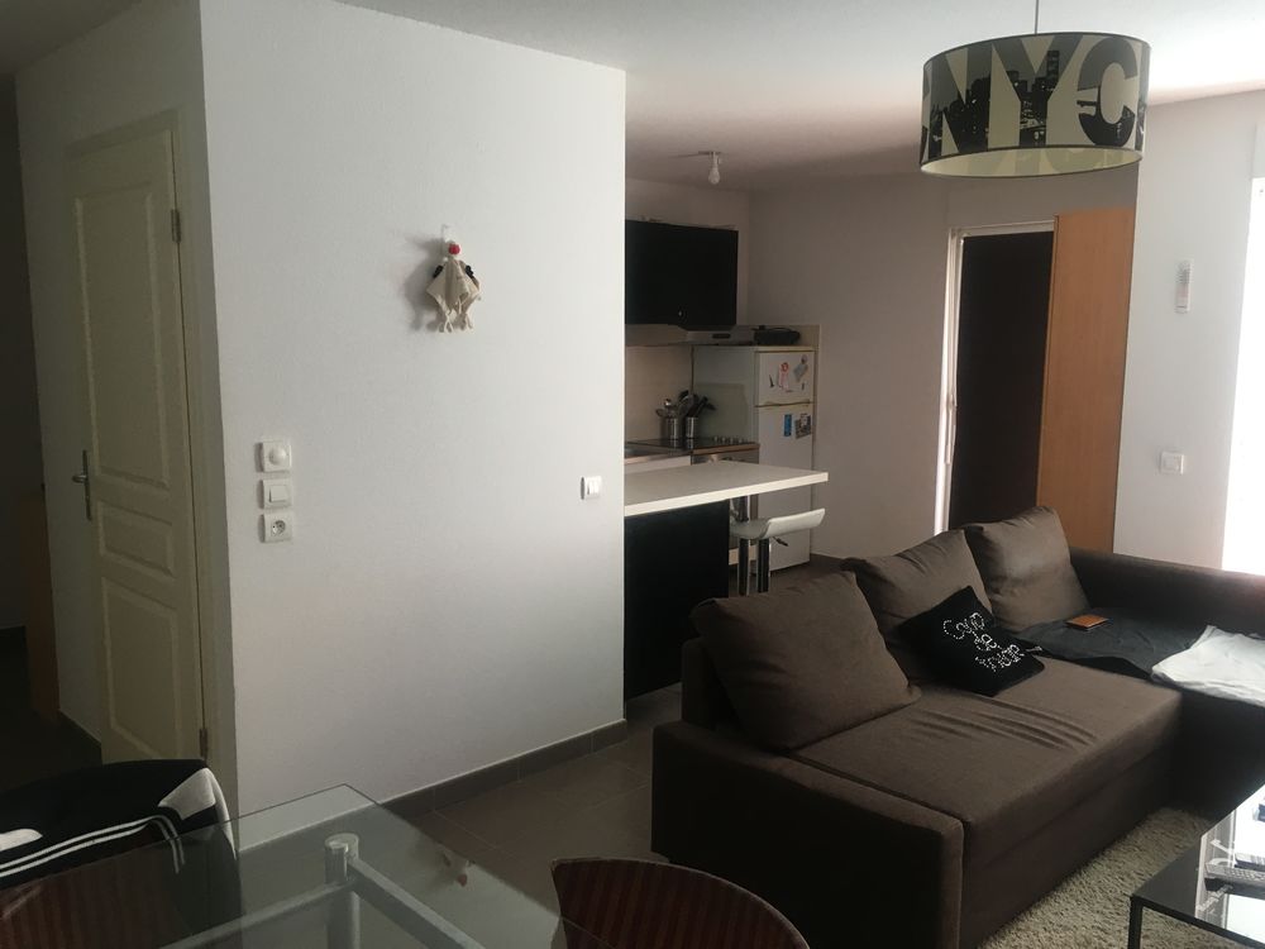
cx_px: 632
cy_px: 474
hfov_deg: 61.7
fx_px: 1060
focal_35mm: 29
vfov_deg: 48.2
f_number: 2.2
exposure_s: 1/33
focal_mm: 4.15
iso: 100
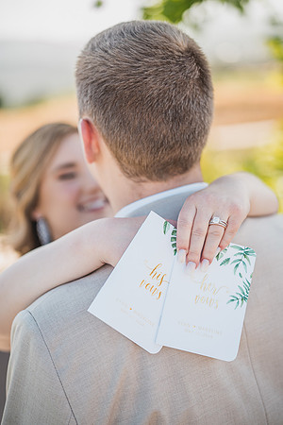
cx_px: 142
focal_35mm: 50
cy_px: 212
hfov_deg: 27.0
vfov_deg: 39.6
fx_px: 590
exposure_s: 1/1250
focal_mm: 50
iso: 125
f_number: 1.4
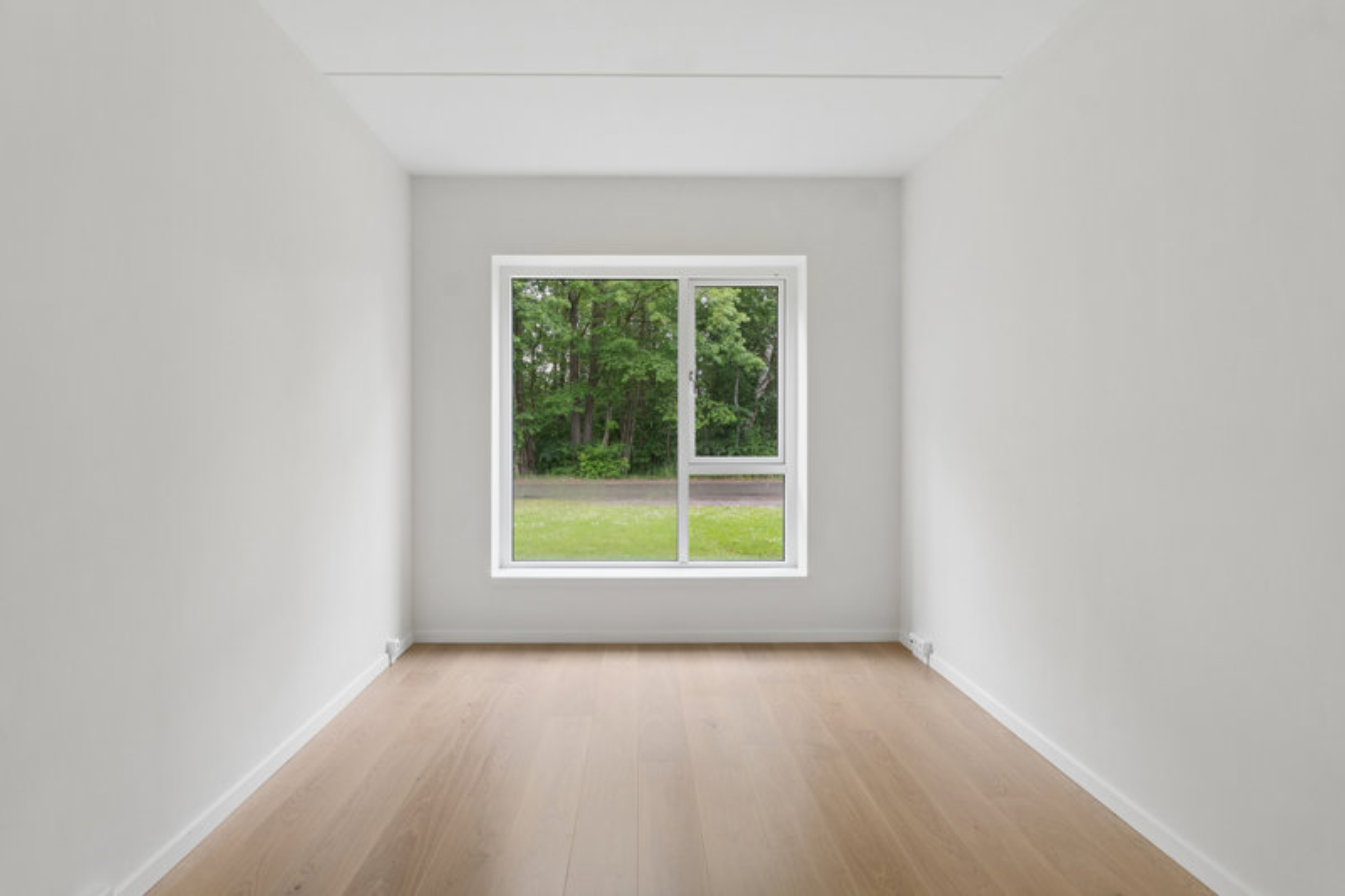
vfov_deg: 59.5
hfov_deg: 81.2
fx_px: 784
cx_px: 672
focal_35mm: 21
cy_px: 448
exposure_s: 1/30
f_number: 8
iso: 200
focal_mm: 14
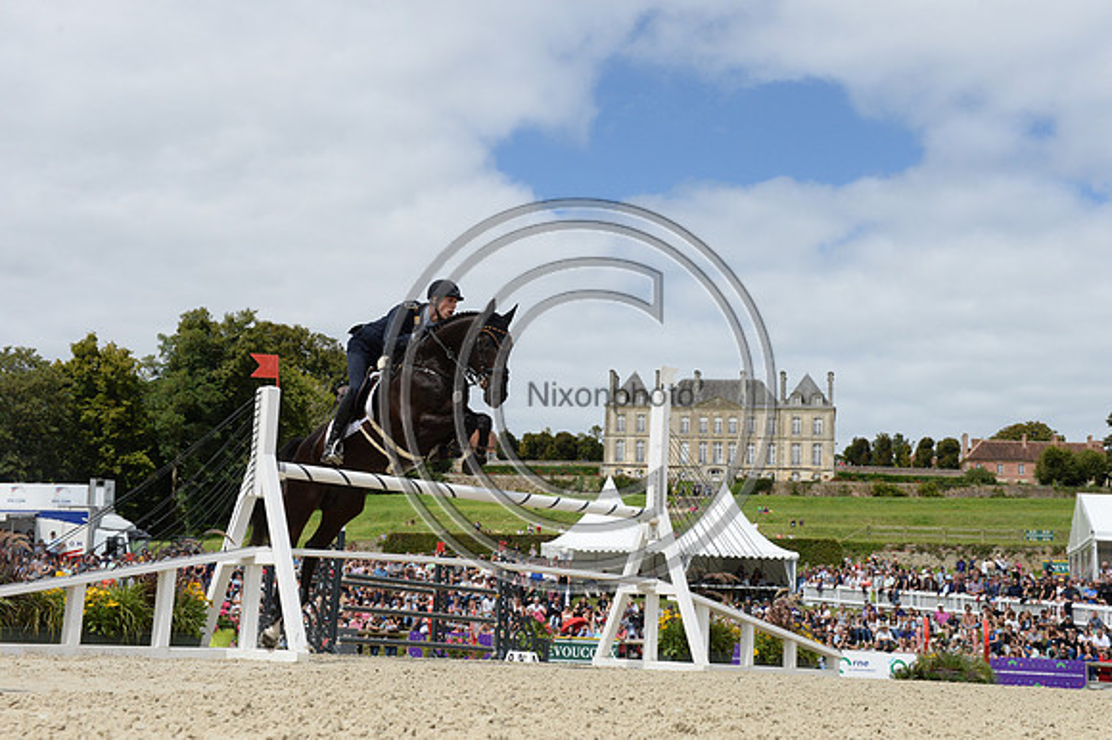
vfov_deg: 27.0
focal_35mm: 50
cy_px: 370
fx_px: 1544
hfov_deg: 39.6
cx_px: 556
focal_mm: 50
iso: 1250
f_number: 10
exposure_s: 1/3200
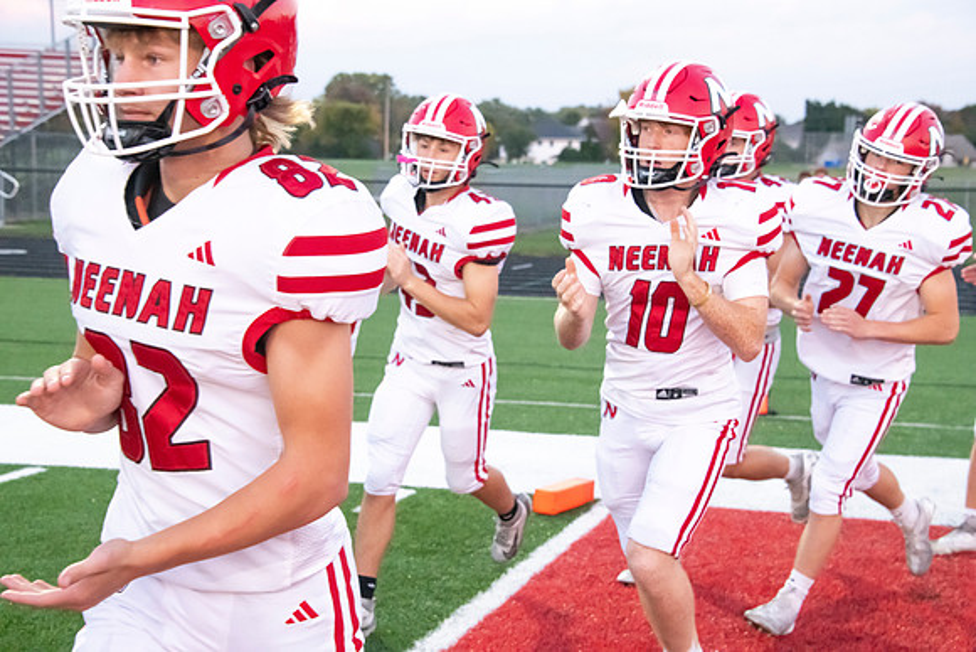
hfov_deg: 29.6
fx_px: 1844
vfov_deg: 20.0
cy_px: 326
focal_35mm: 68
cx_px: 488
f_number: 7.1
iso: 10000
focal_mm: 68
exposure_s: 1/640
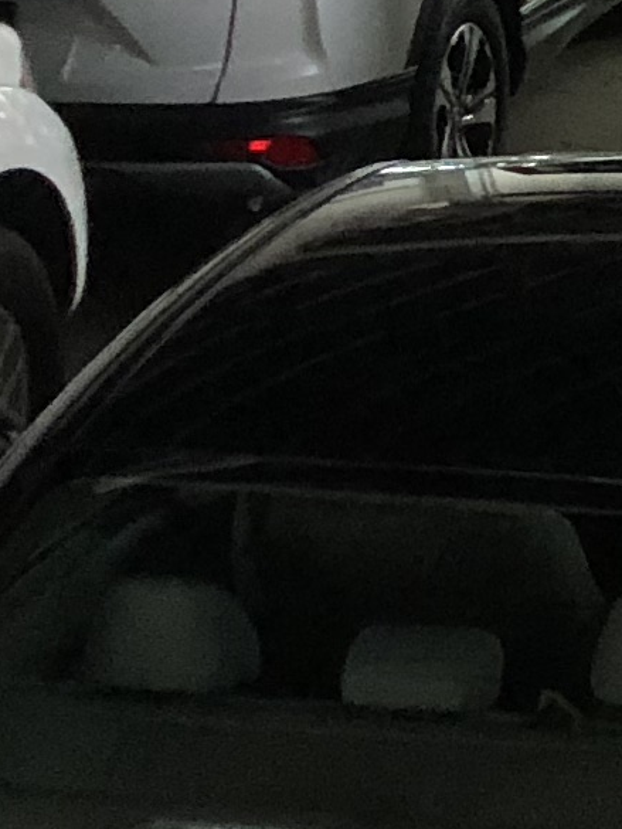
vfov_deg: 10.0
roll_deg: -0.9
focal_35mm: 193
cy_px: -281
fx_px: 4622
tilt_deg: -9.3
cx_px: 1556
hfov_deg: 7.2
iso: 100
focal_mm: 4
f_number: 1.8
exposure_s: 1/13
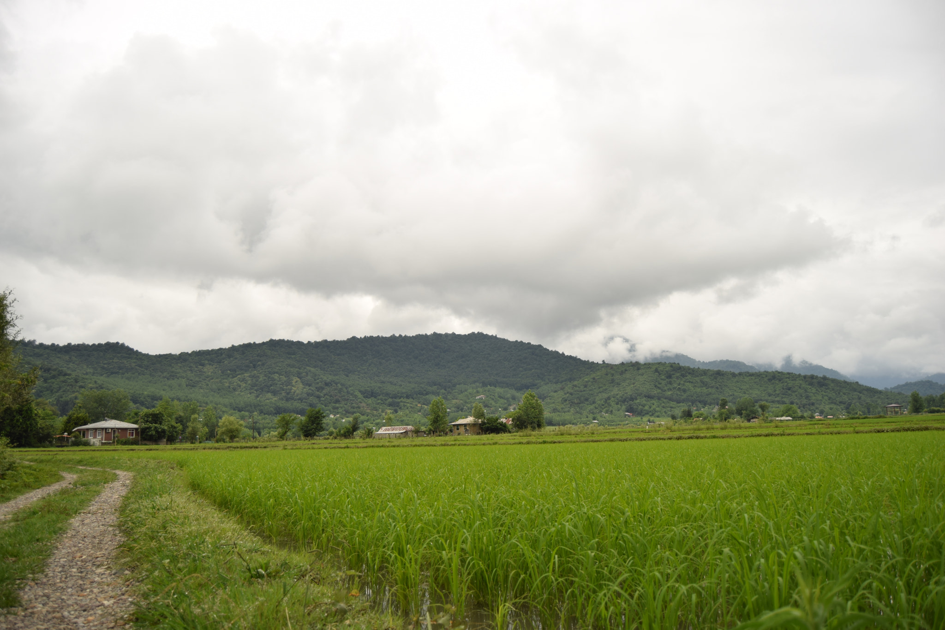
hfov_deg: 67.4
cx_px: 472
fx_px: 709
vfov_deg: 47.9
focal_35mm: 27
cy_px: 315
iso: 100
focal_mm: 18
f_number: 3.5
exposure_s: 1/1250
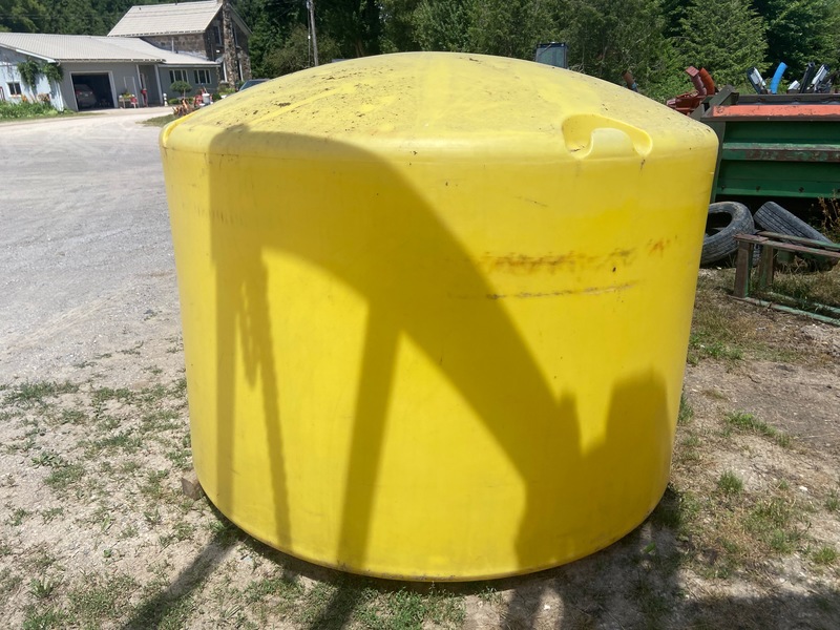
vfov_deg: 53.1
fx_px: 631
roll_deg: +2.4
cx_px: 420
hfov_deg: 67.3
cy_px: 315
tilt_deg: -19.8
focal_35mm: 26
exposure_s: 1/3497
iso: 32
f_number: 1.8
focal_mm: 4.25
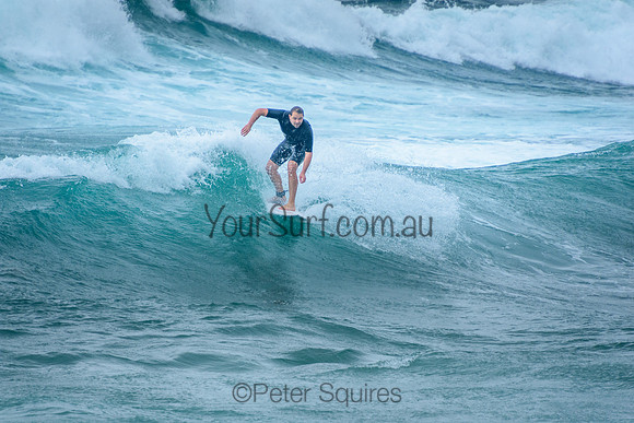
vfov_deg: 2.3
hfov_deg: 3.4
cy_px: 212
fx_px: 10569
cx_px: 317
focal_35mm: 600
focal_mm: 400
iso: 560
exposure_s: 1/2000
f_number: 5.6
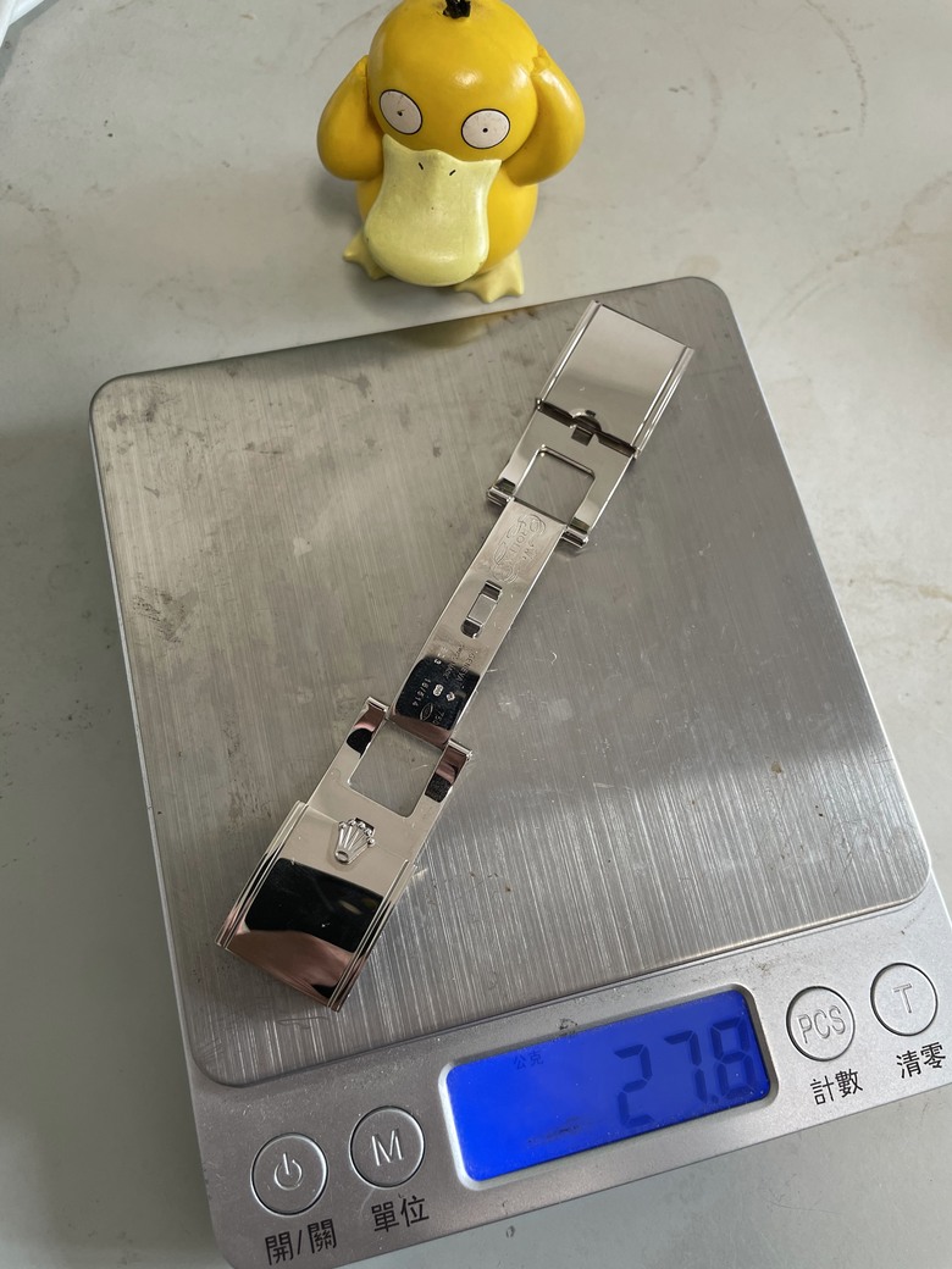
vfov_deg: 67.3
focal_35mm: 26
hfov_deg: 53.1
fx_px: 953
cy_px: 634
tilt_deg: -73.2
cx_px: 476
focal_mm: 4.2
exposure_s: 1/121
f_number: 1.6
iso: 80
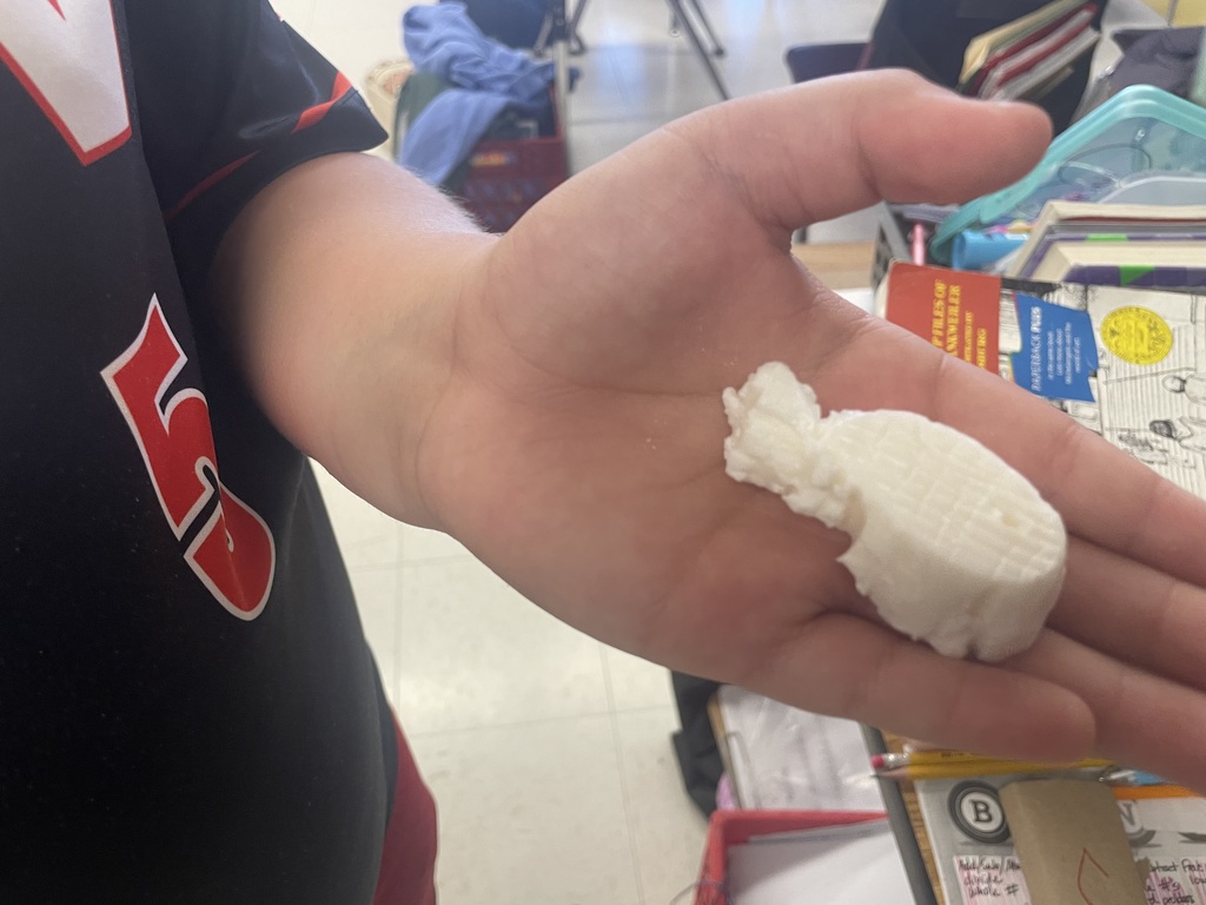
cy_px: 452
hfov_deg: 67.3
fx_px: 906
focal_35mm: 26
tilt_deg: -46.7
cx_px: 603
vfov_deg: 53.1
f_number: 1.6
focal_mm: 4.2
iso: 125
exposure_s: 1/60
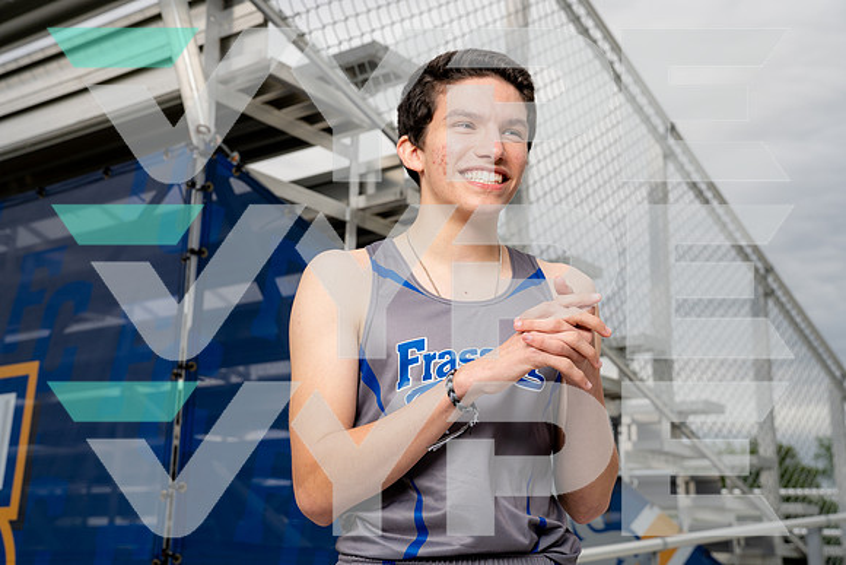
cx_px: 423
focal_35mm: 46
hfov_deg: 42.7
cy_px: 282
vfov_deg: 29.3
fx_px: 1081
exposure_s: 1/250
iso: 160
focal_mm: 46
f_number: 5.6
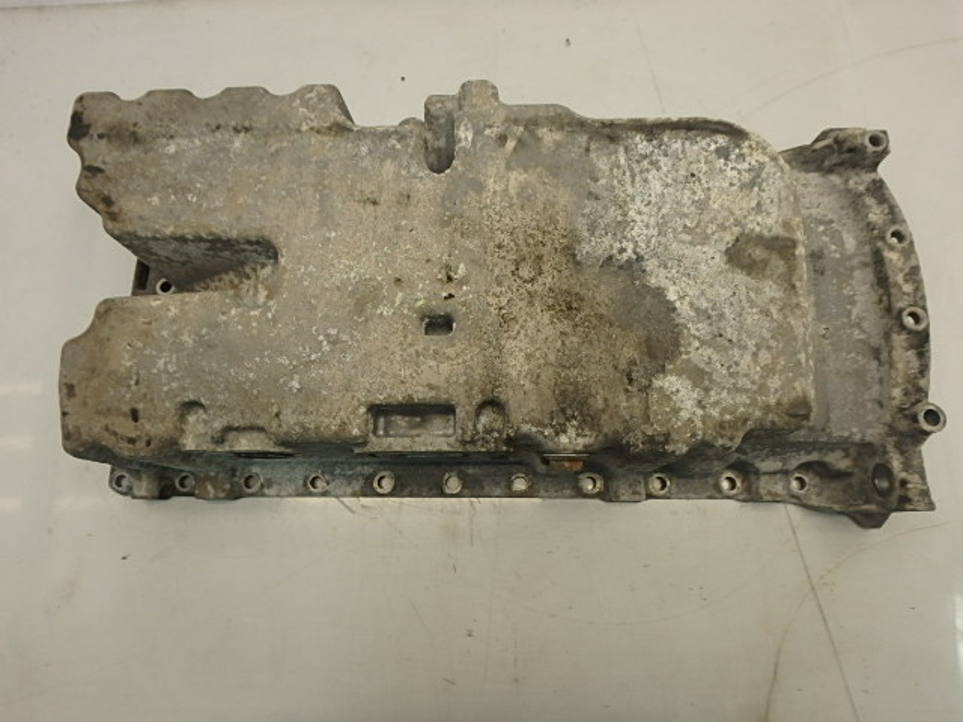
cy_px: 361
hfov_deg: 79.0
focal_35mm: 21
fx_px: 584
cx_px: 482
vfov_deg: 63.4
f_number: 3.5
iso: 160
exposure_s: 1/60
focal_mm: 3.7
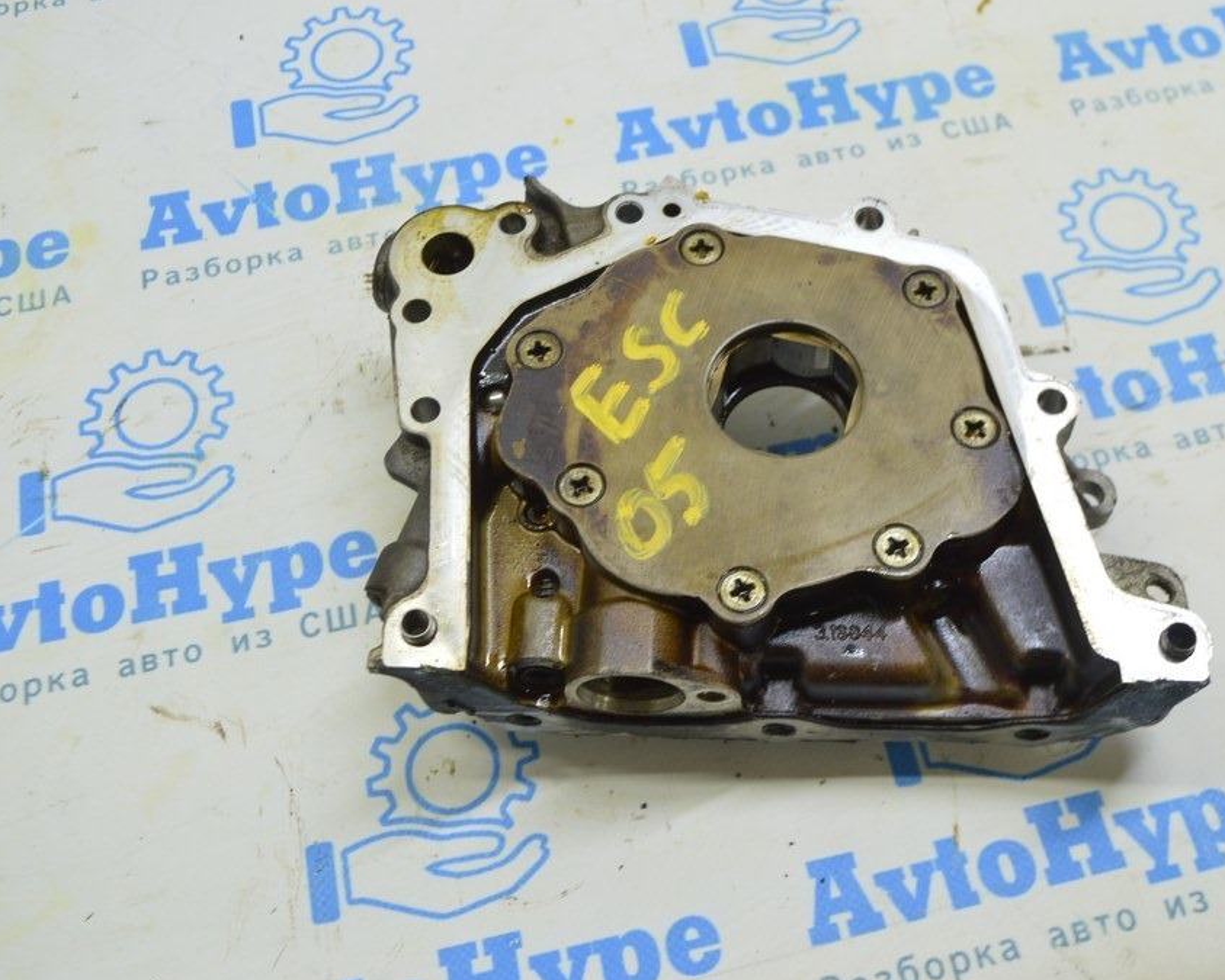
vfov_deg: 36.5
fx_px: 1487
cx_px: 743
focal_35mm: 41
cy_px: 491
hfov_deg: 44.5
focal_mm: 24
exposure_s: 1/20
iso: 400
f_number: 5.6
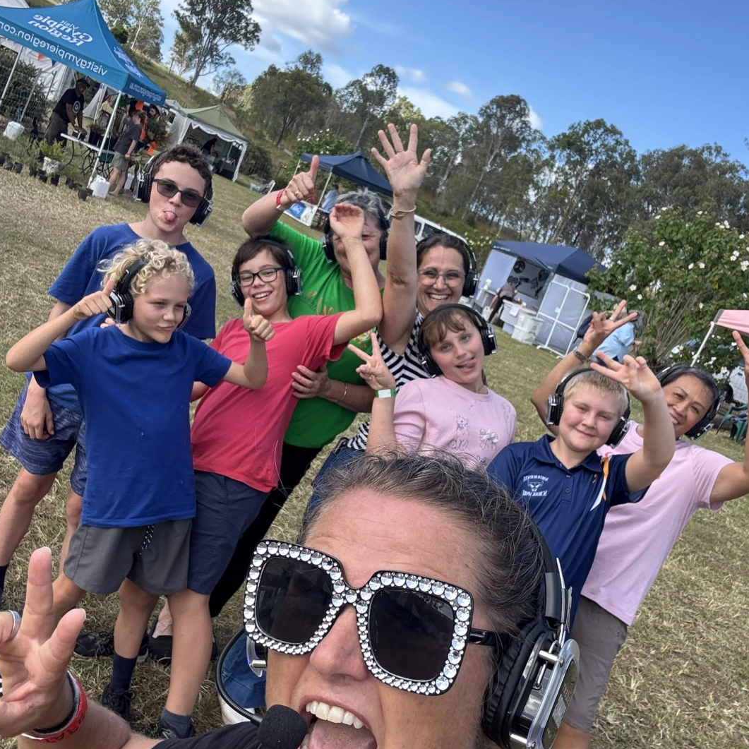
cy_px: 400
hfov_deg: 46.0
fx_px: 881
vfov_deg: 46.0
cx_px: 376
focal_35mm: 36
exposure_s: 1/407
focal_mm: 2.69
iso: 25
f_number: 1.9
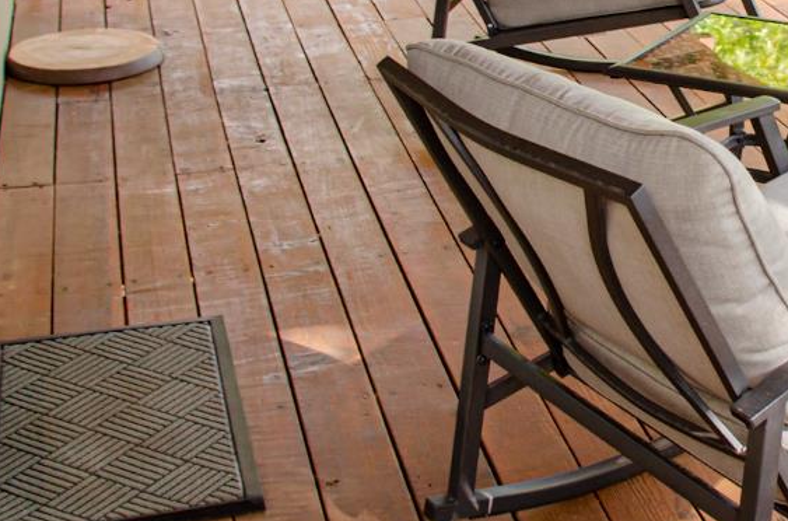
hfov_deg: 27.0
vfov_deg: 18.5
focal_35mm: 72
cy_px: 64
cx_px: 731
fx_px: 1572
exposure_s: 1/60
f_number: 3.5
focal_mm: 18
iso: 200
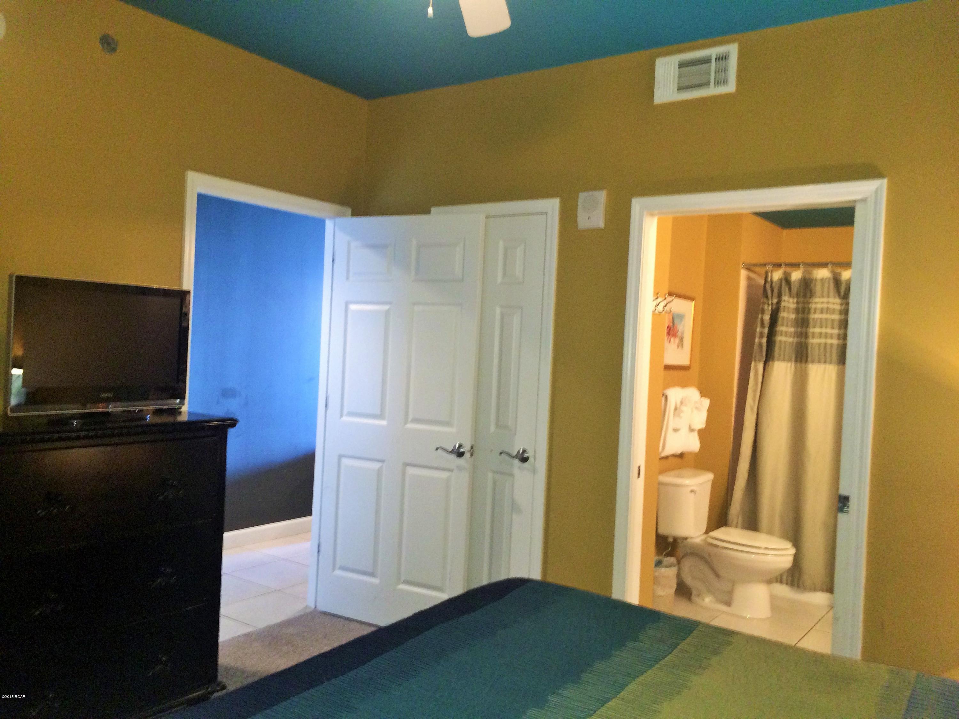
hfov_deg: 61.7
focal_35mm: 29
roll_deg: -3.3
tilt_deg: -2.1
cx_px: 480
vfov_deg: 48.2
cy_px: 360
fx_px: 803
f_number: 2.2
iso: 200
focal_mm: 4.15
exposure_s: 1/16
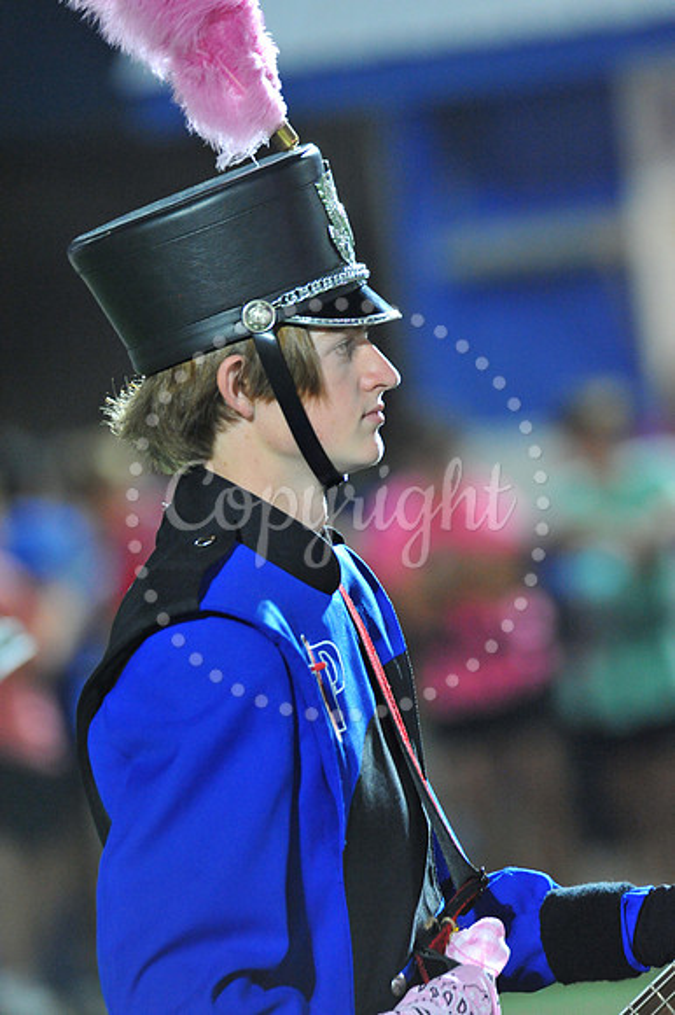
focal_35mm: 450
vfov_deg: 4.6
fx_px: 12670
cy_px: 508
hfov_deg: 3.1
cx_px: 338
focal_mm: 450
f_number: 6.3
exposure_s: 1/160
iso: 5000
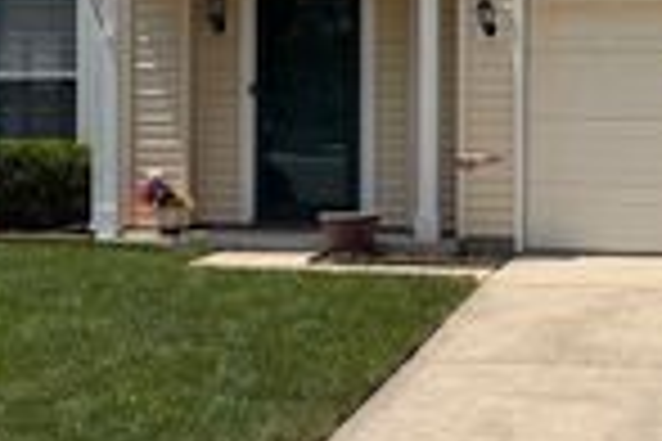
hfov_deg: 23.9
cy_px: 88
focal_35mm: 85
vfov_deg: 16.0
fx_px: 1563
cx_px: 414
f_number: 1.78
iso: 80
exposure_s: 1/7353
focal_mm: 6.76
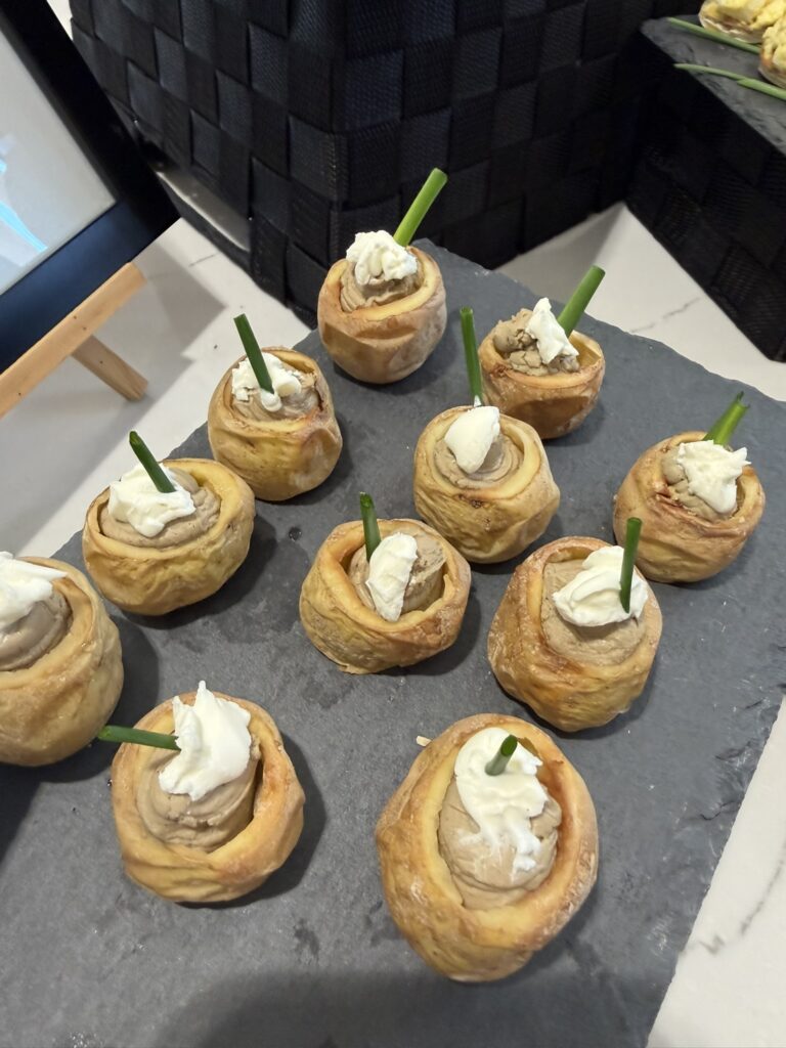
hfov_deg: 56.8
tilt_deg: -52.5
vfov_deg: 71.6
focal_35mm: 24
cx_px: 393
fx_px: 727
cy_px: 524
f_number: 2.2
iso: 250
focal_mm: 2.22
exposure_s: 1/120
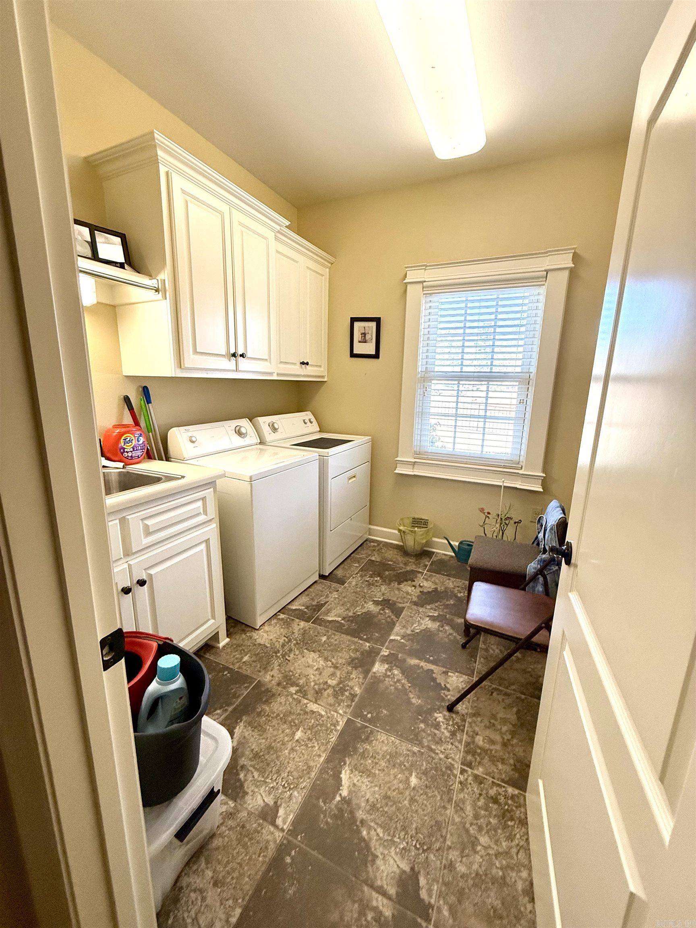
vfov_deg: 102.1
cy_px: 464
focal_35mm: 14
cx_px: 348
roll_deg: -1.6
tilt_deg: -11.3
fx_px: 375
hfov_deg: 85.7
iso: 320
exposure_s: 1/120
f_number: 2.2
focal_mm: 2.22
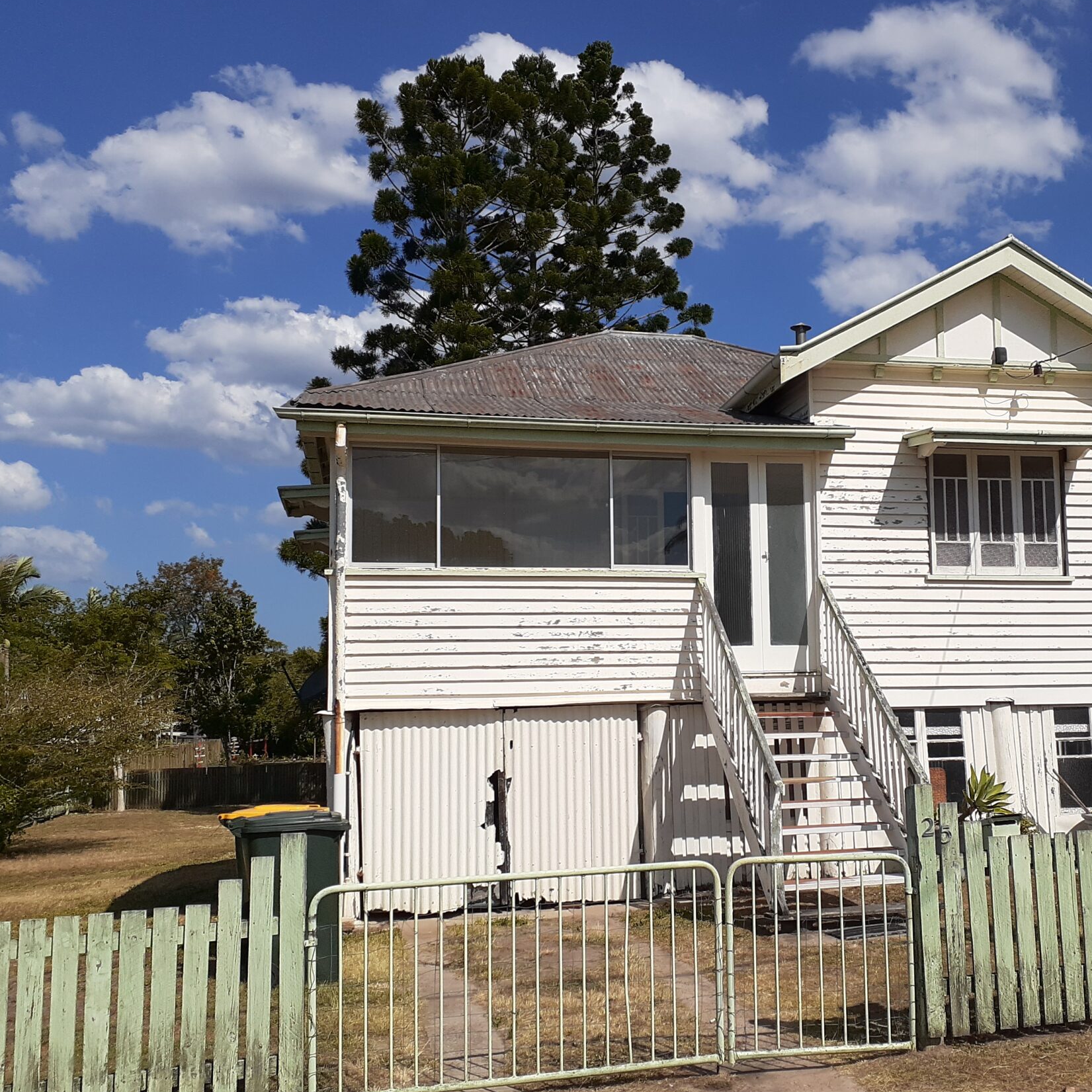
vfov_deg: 44.9
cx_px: 709
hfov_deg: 44.4
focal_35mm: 37
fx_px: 1321
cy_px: 572
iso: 40
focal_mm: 3.6
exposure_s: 1/3058
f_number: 1.9
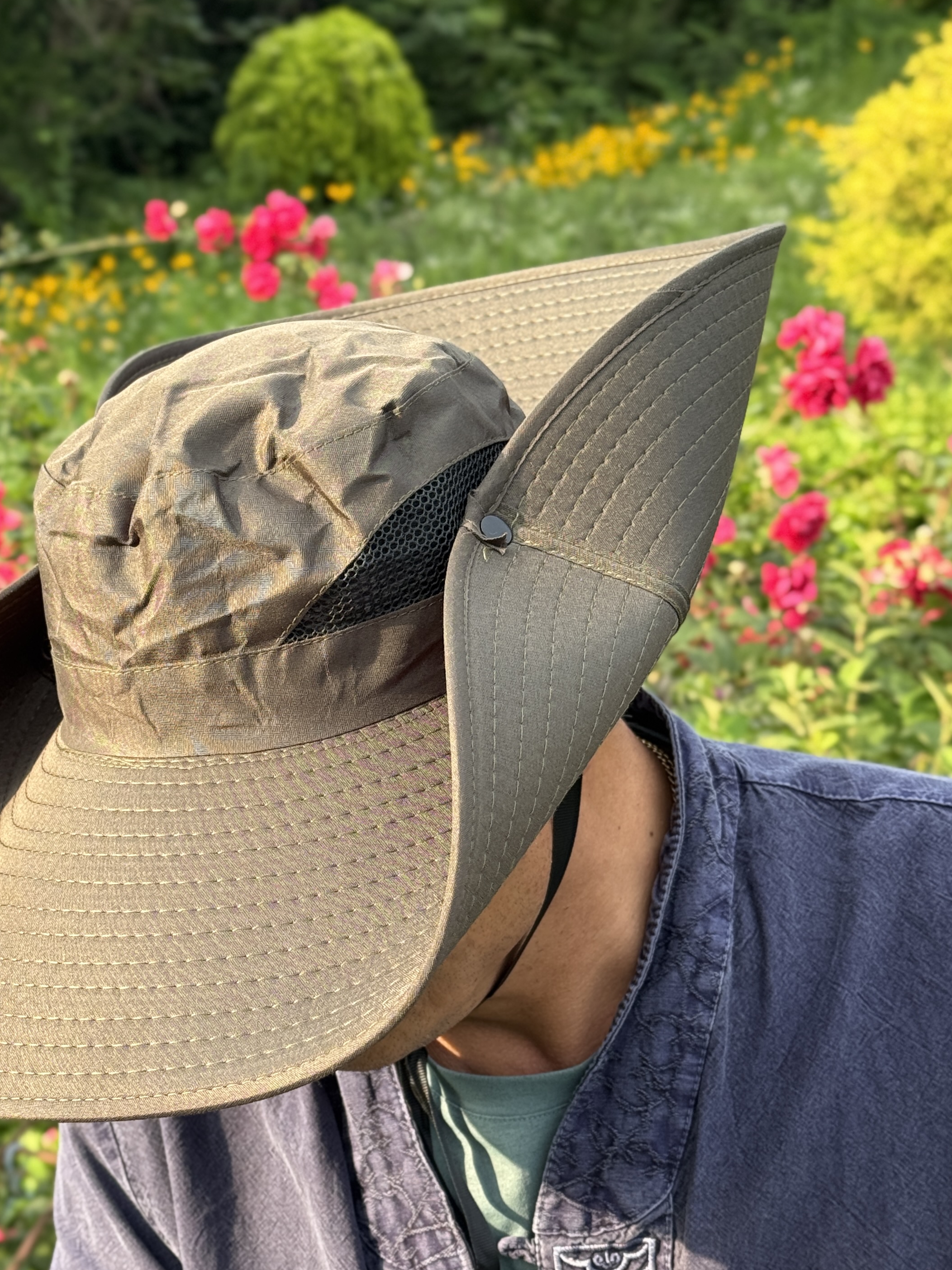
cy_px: 740
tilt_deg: -8.7
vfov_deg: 28.1
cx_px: 278
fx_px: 2530
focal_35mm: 69
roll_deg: -3.2
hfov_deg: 21.2
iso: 64
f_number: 1.78
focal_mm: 6.76
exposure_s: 1/461
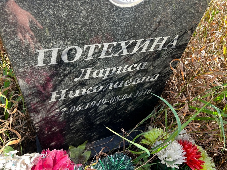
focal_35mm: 26
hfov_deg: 67.3
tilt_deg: -45.6
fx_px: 170
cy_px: 85
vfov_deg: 53.1
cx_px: 114
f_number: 1.5
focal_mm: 5.7
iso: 40
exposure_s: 1/214
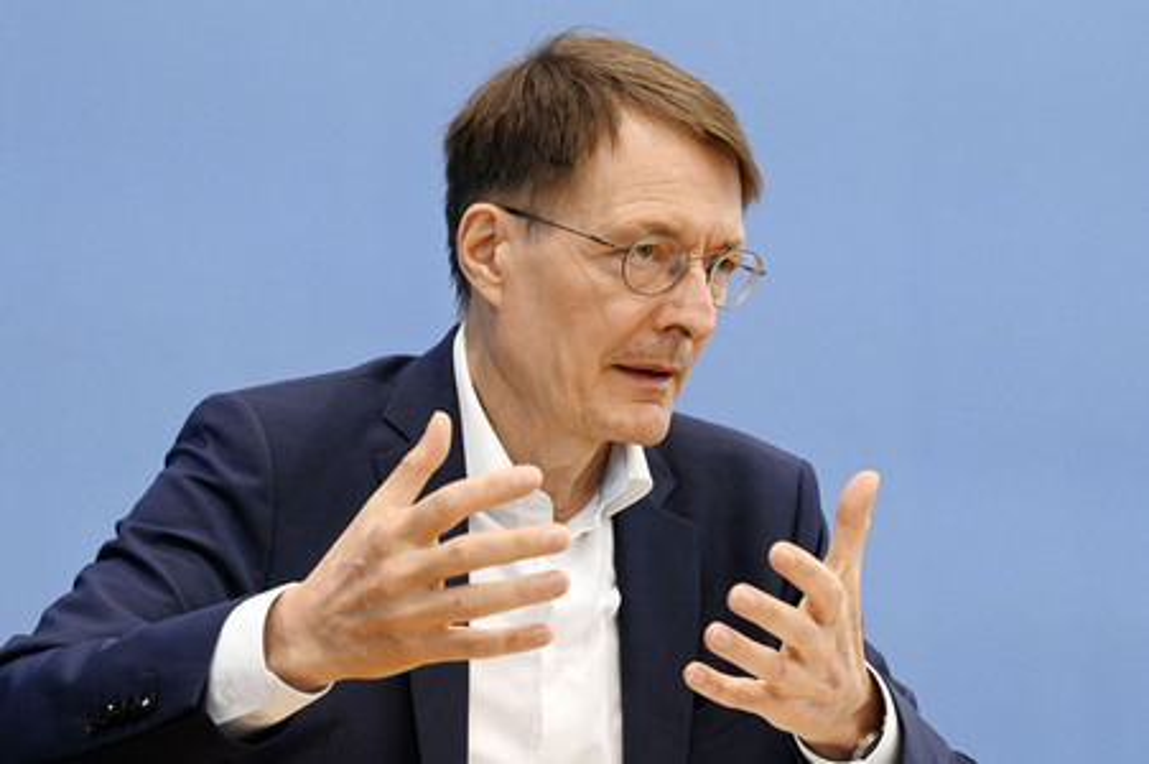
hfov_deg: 11.1
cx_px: 574
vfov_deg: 7.4
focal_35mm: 185
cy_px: 382
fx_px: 5900
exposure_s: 1/640
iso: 5000
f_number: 6.3
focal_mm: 185
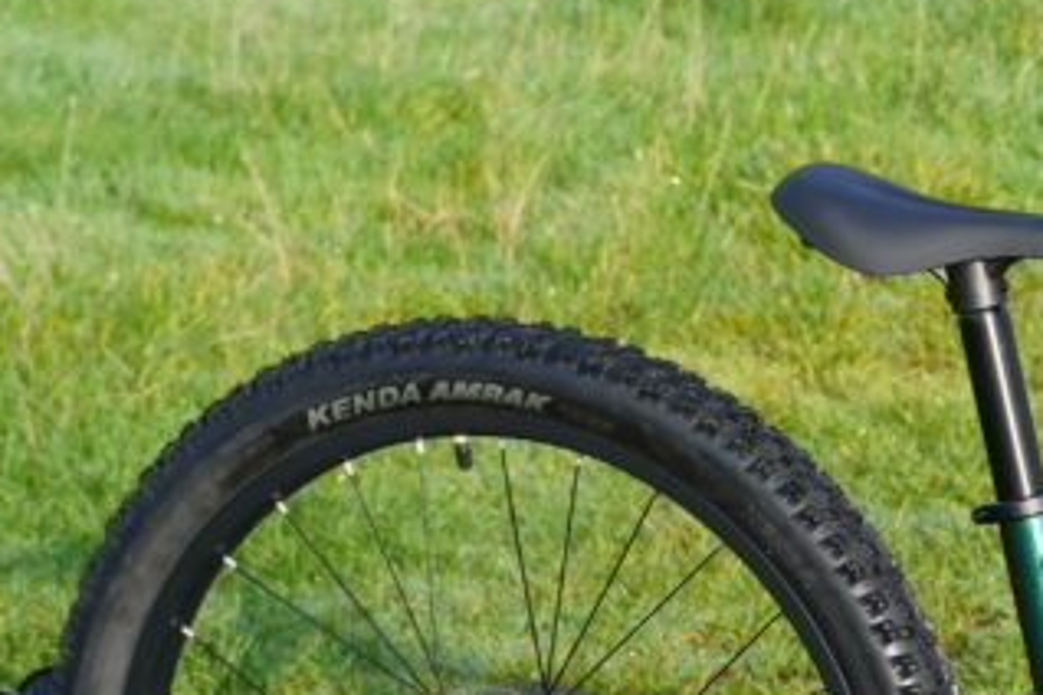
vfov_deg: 6.7
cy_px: 651
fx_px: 5881
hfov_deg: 9.9
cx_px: 1417
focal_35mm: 203
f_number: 7.1
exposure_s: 1/100
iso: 100
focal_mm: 42
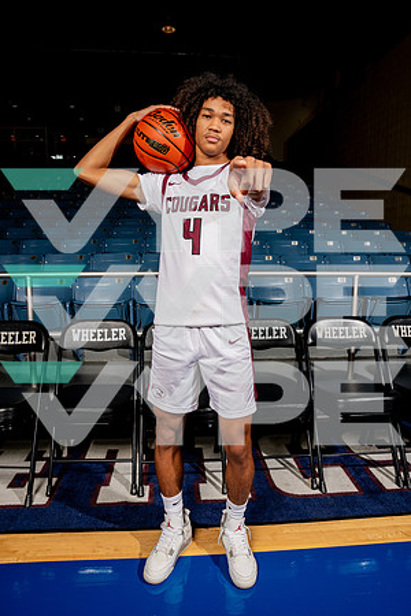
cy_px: 308
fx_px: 411
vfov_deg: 73.7
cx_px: 206
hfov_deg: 53.1
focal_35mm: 24
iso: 250
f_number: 7.1
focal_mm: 24
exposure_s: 1/125
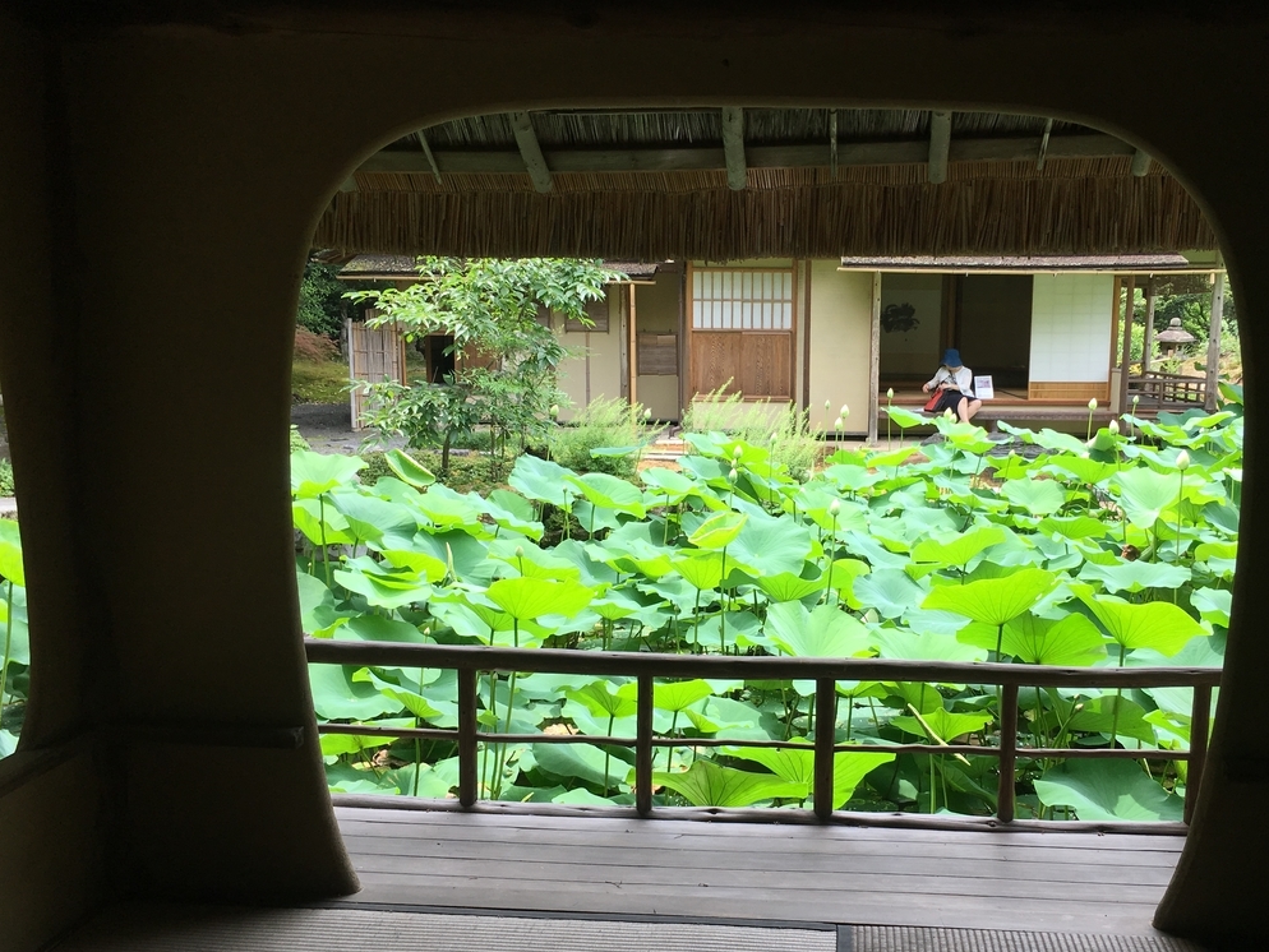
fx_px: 1283
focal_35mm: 35
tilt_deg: -8.0
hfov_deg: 52.2
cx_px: 763
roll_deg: -0.2
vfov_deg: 40.6
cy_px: 536
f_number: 2.2
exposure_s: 1/215
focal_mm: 4.15
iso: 25
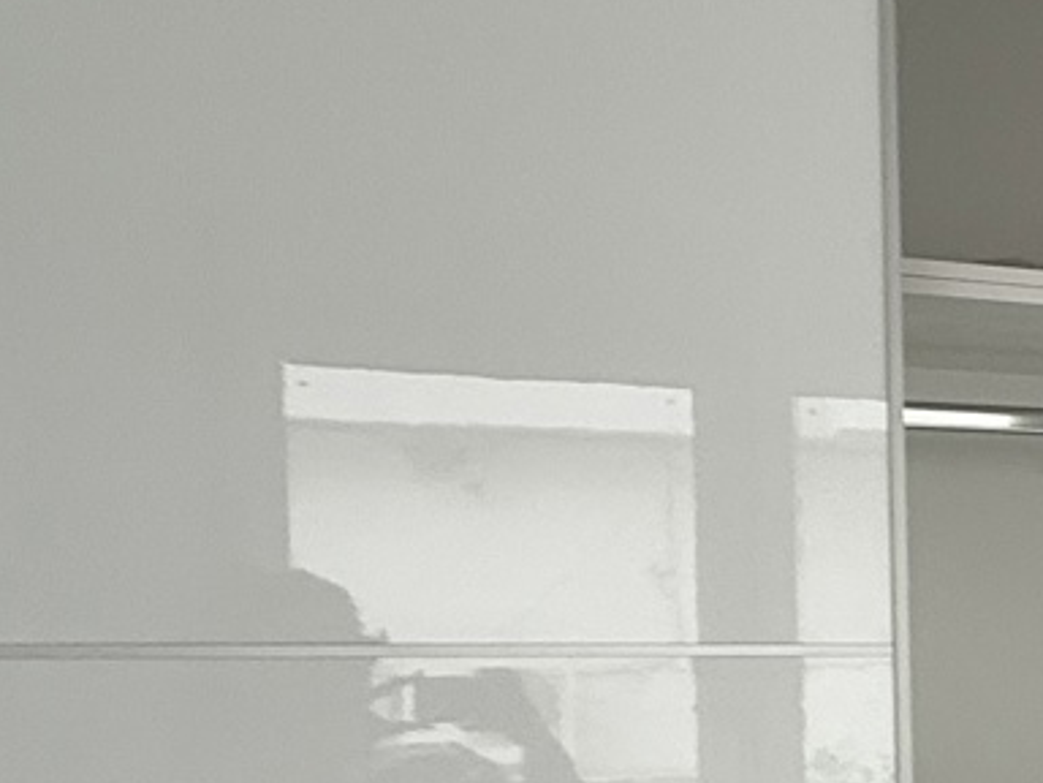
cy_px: 720
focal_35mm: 70
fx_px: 2109
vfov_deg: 20.5
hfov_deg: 18.4
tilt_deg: -1.5
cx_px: 2086
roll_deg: +0.9
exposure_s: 1/99
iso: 100
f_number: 2.2
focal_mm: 2.22
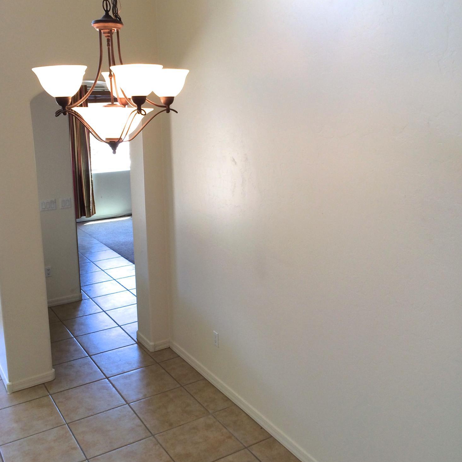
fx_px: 528
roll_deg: +1.8
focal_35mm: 35
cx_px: 226
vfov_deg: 47.1
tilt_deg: -10.3
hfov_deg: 47.2
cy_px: 196
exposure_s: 1/60
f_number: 2.2
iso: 50
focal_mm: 4.15
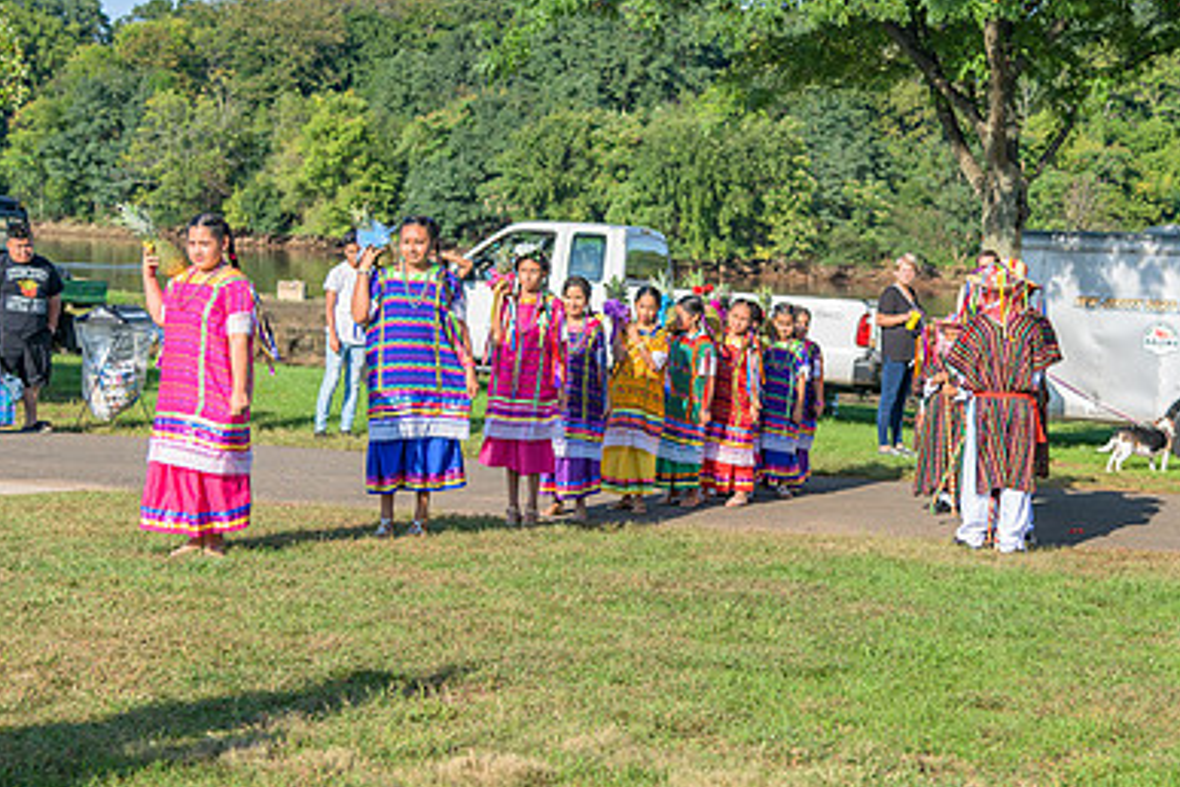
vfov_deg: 18.2
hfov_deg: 27.0
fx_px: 2458
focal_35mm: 75
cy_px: 304
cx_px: 653
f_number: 4
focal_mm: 50
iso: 64
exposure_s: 1/200
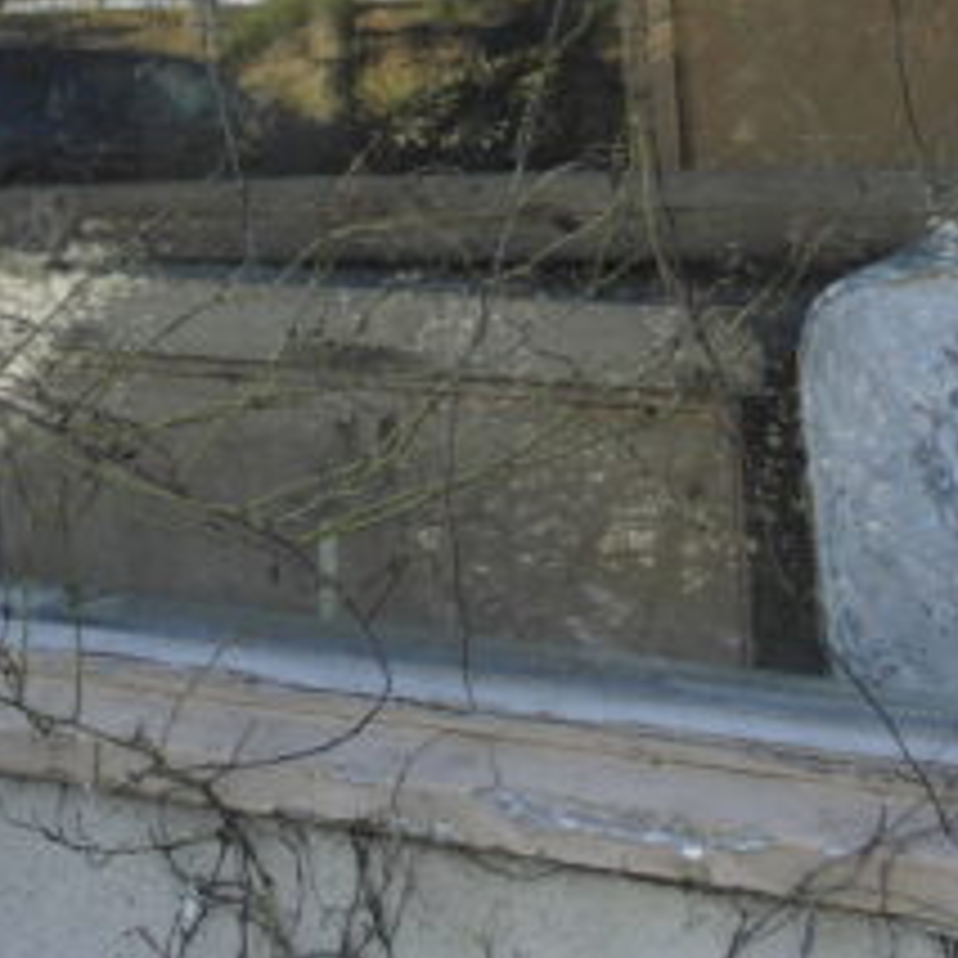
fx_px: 2881
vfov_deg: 18.3
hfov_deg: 18.6
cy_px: -45
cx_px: 819
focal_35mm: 92
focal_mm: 20
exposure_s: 1/100
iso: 100
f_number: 3.5
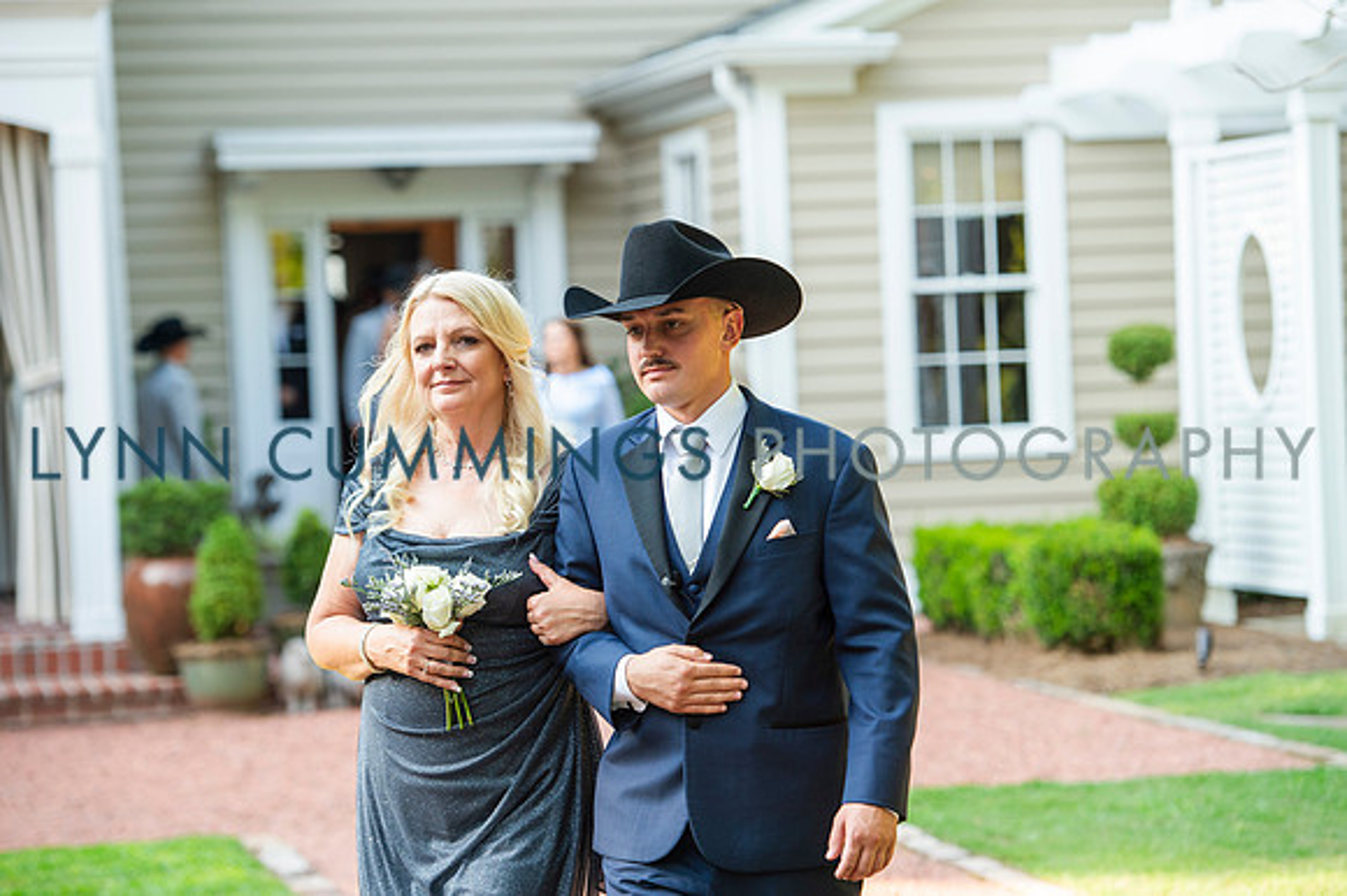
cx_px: 674
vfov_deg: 11.2
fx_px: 4562
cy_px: 448
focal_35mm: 122
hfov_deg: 16.8
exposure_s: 1/500
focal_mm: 122
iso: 400
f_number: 3.5
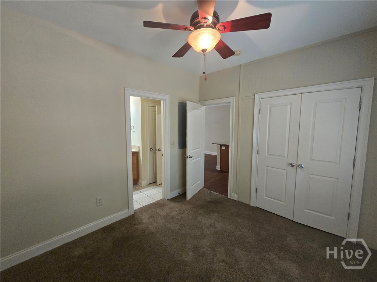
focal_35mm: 13
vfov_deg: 89.9
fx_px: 142
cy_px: 141
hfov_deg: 106.2
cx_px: 188
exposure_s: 1/60
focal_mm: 2.2
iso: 640
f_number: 2.2
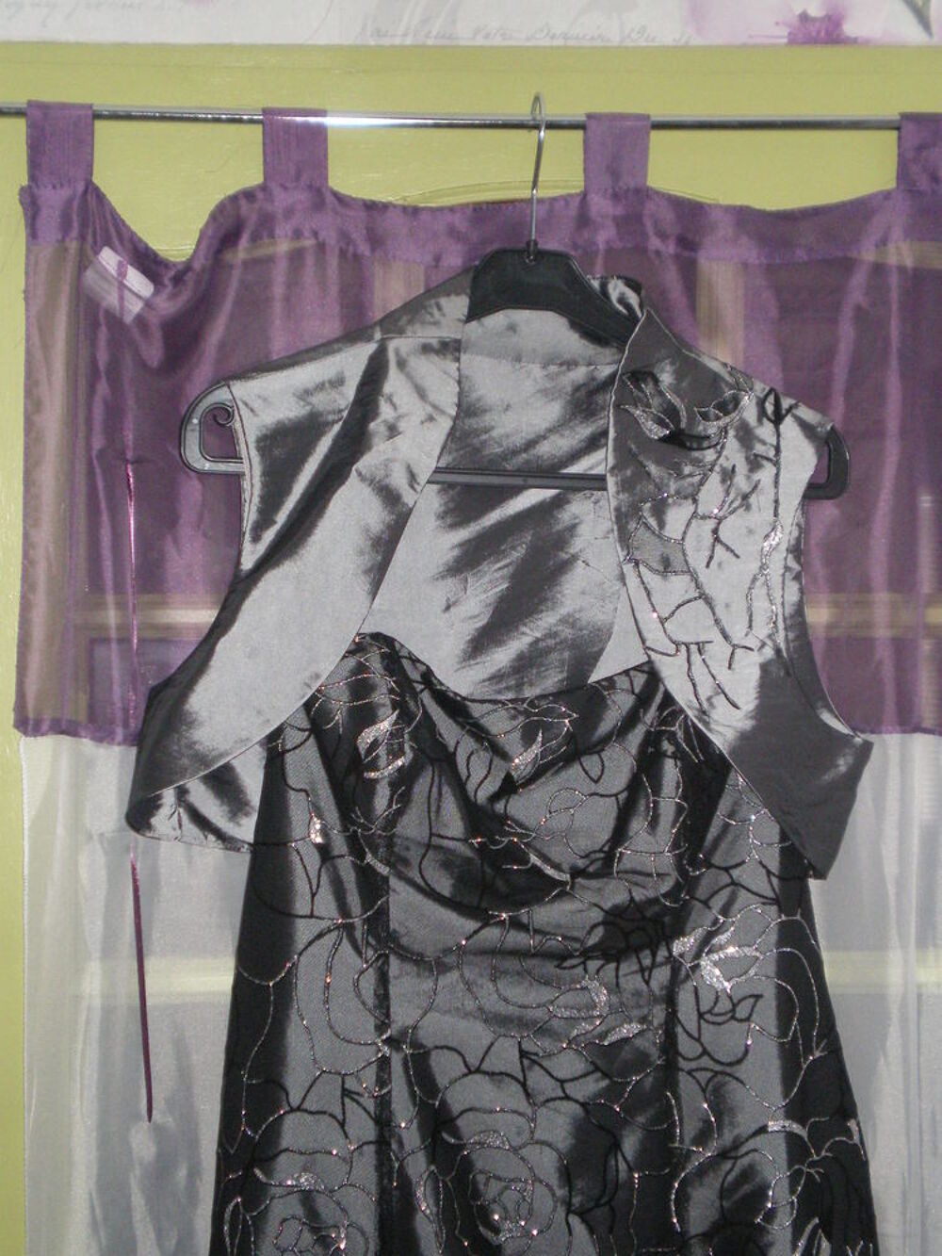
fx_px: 2032
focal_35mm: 56
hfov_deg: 26.1
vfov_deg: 34.3
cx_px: 471
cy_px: 628
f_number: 3.9
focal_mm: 9.3
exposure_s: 1/40
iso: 400
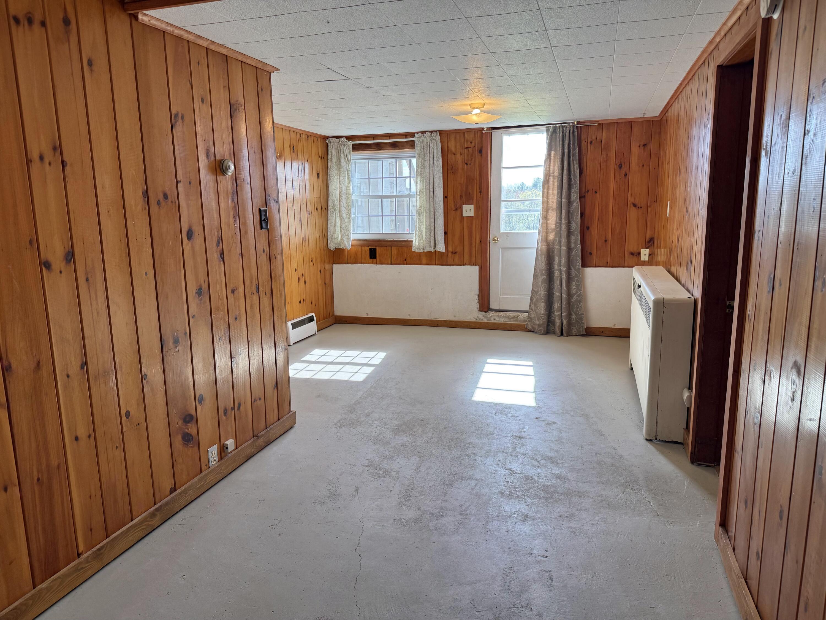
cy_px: 310
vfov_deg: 56.8
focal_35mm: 24
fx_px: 573
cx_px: 413
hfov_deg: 71.6
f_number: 1.78
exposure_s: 1/230
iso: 100
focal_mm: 6.76
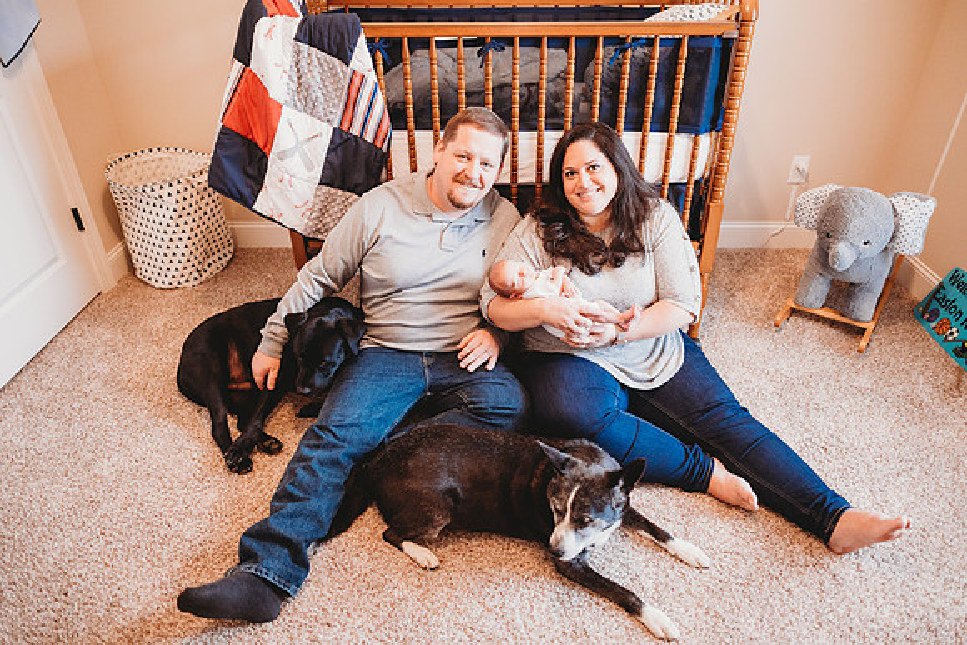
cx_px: 484
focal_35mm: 24
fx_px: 645
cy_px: 322
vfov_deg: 53.2
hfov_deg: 73.7
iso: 800
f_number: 2.2
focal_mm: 24
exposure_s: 1/160
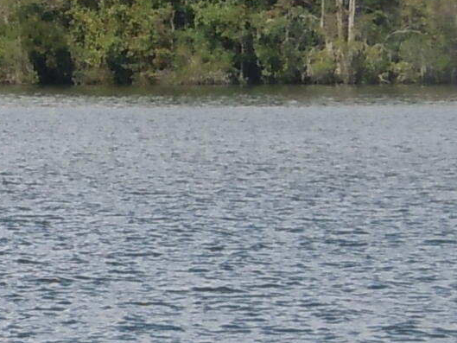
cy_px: 275
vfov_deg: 2.6
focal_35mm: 578
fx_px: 7632
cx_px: -742
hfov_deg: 3.4
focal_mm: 18.3
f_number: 5.4
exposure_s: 1/500
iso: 100
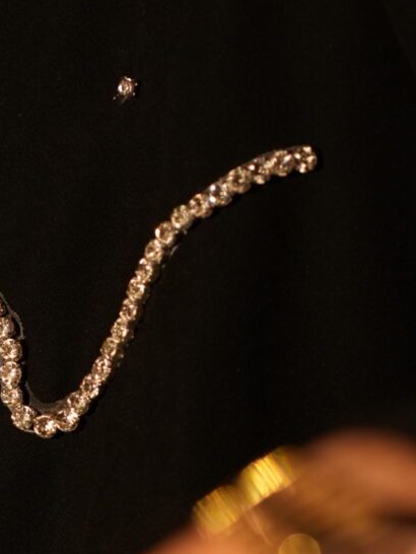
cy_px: 572
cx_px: -42
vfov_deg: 5.2
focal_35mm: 383
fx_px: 6132
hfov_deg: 3.9
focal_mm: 85
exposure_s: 1/125
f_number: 3.2
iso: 1250
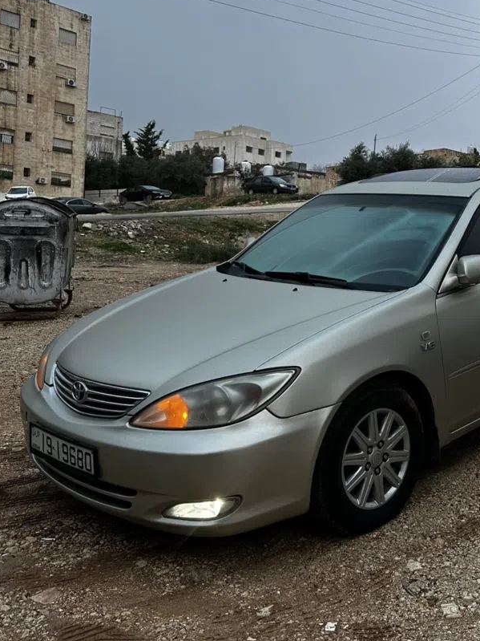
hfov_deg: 33.9
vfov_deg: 45.5
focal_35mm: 41
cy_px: 253
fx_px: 758
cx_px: 393
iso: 64
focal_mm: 6.86
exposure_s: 1/212
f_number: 1.78
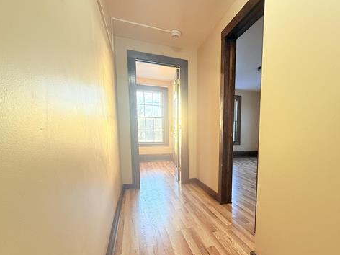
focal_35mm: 19
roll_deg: -1.7
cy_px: 155
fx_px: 187
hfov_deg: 82.8
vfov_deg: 67.9
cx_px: 215
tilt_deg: -8.0
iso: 160
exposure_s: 1/99
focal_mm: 2.22
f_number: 2.2
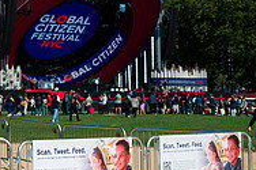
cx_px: -99
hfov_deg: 17.5
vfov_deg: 12.6
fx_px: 767
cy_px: 15
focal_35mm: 108
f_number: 5
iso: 200
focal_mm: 35
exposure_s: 1/6400
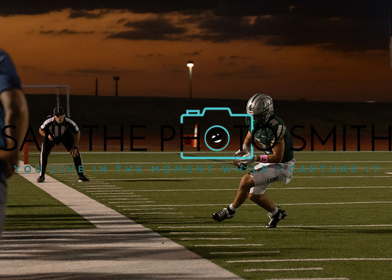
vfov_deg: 8.3
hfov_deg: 11.6
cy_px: 185
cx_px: 268
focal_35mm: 173
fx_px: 1922
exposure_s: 1/1000
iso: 1000
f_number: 2.8
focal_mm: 75
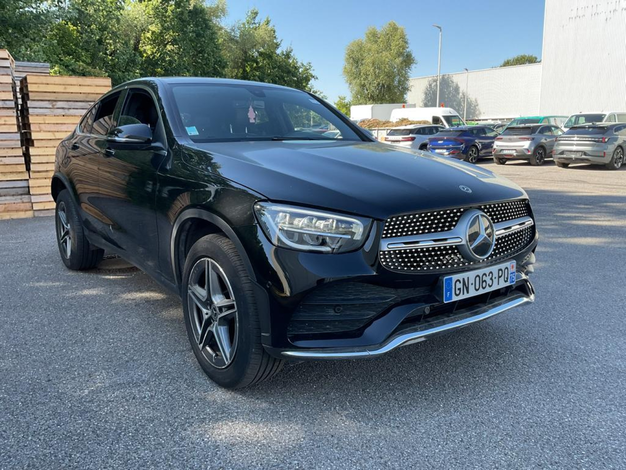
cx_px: 313
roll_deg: -0.8
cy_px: 235
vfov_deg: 48.2
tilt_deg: -9.9
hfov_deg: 61.7
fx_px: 524
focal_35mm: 29
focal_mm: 3
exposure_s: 1/268
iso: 16
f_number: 1.8
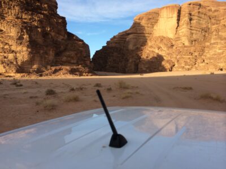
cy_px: 84
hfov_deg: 60.0
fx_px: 196
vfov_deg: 46.8
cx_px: 113
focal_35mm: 30
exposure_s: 1/707
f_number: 2.2
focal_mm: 4.12
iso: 32
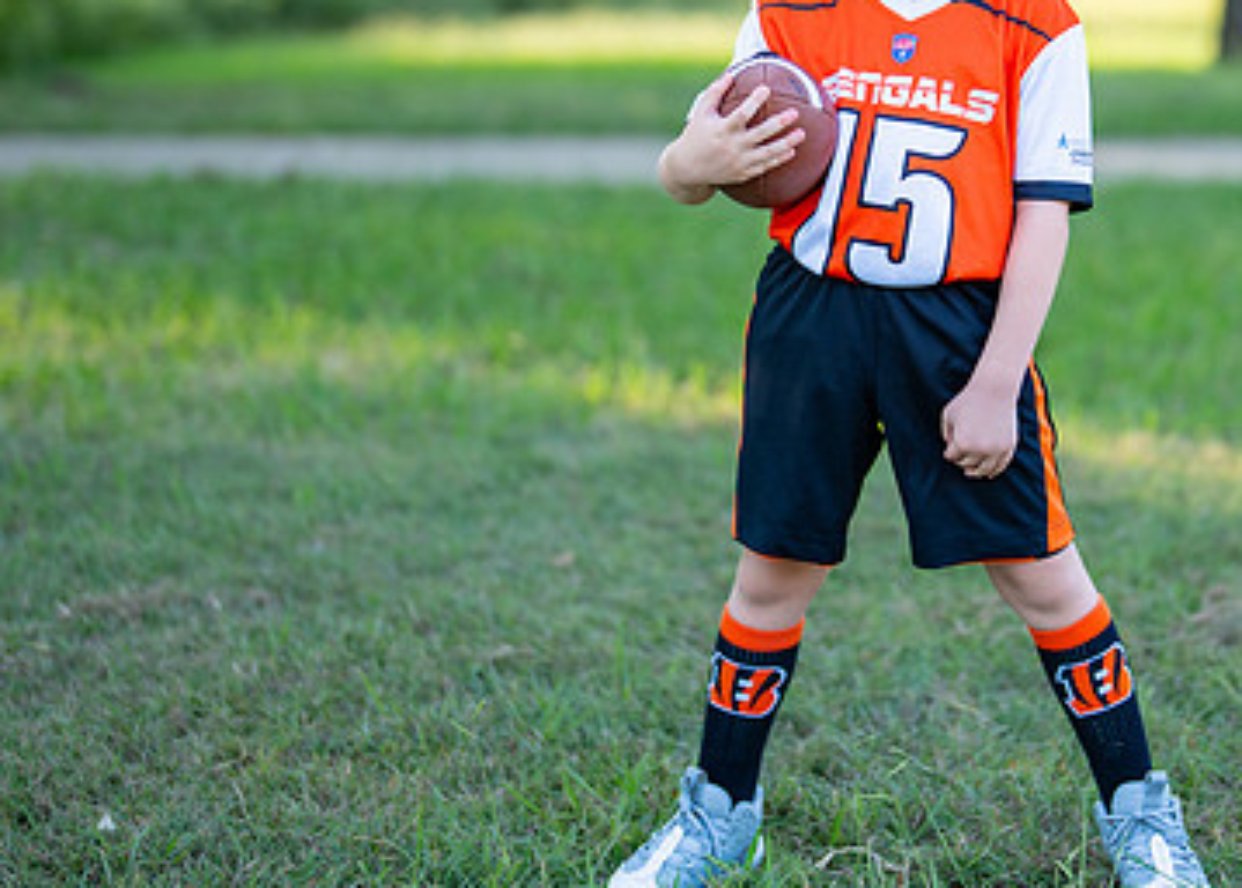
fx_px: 3635
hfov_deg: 19.3
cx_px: 931
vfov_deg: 13.9
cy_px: 218
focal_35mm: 103
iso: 100
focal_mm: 50
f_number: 1.2
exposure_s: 1/1000
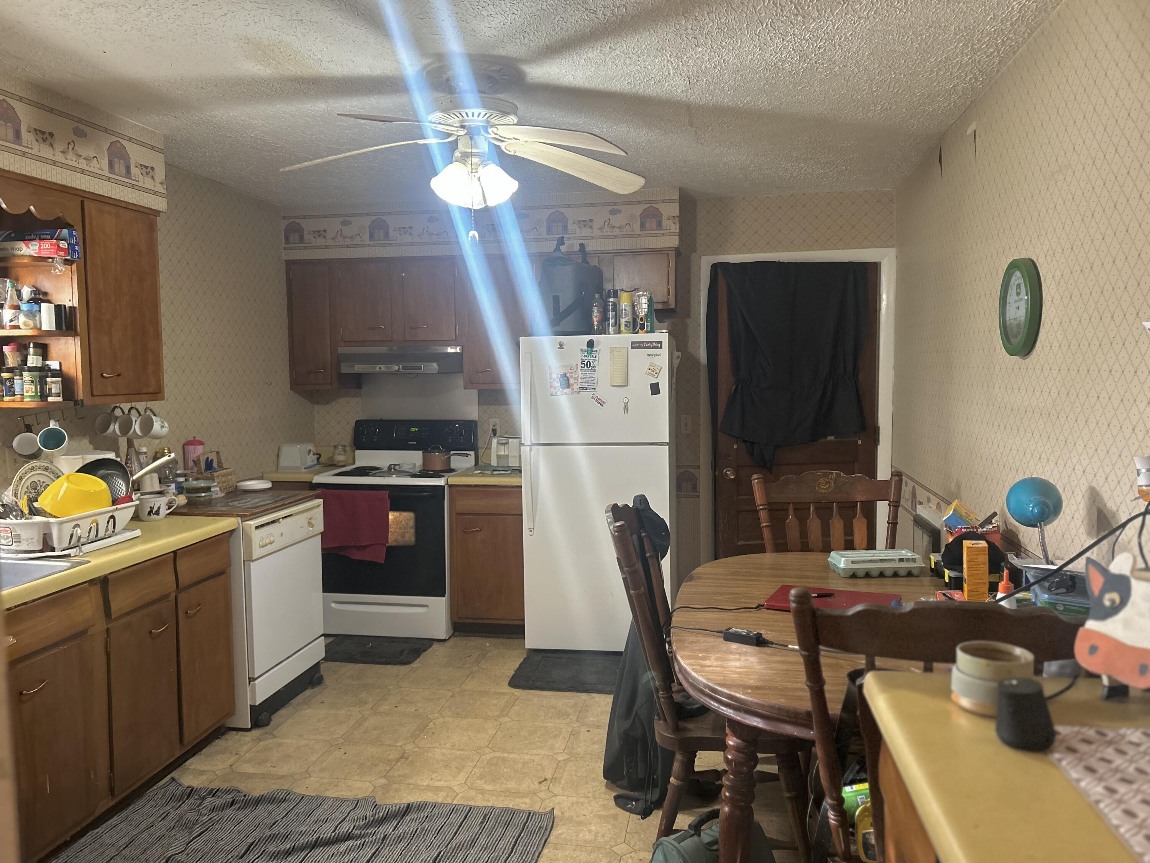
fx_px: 864
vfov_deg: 53.1
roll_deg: +0.8
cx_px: 575
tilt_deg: -4.3
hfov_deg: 67.3
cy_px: 432
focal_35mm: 26
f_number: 1.5
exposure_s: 1/60
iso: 400
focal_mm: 5.7
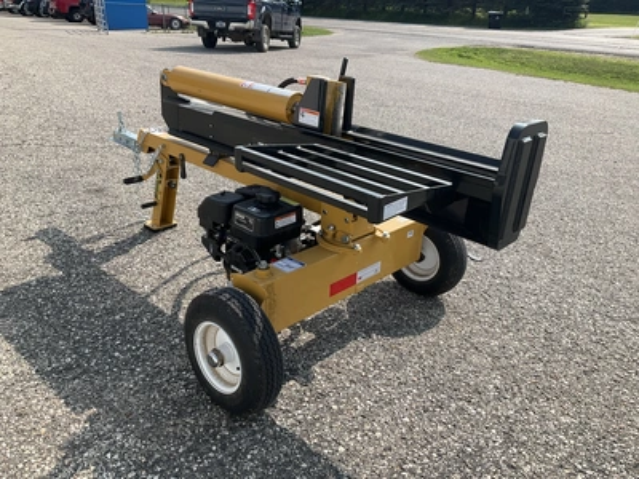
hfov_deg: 61.7
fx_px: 535
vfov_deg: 48.2
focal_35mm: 29
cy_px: 240
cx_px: 320
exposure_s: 1/1144
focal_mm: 3
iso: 25
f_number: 1.8
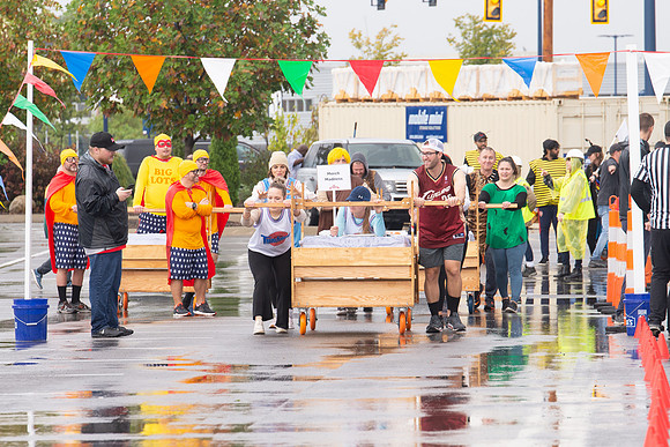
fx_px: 5662
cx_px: 342
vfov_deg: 4.5
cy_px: 287
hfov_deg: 6.8
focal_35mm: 304
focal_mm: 200
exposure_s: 1/400
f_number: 7.1
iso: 400
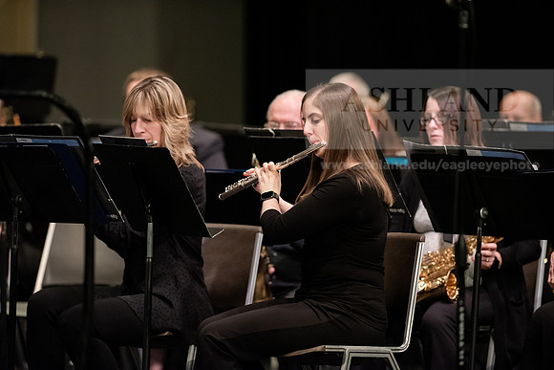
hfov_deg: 6.9
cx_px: 277
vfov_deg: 4.6
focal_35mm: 300
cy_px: 185
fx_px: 4618
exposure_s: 1/320
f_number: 3.2
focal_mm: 300
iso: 4000
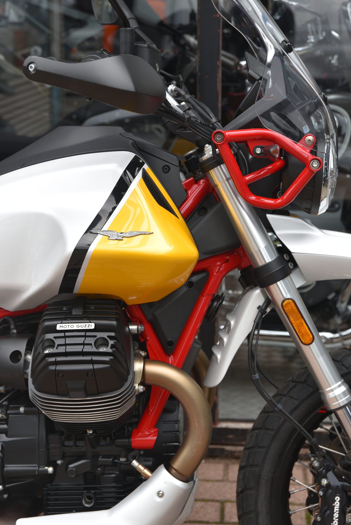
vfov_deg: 28.1
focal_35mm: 72
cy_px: 276
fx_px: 1052
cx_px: 171
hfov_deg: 18.9
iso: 100
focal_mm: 62
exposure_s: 1/80
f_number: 4.5
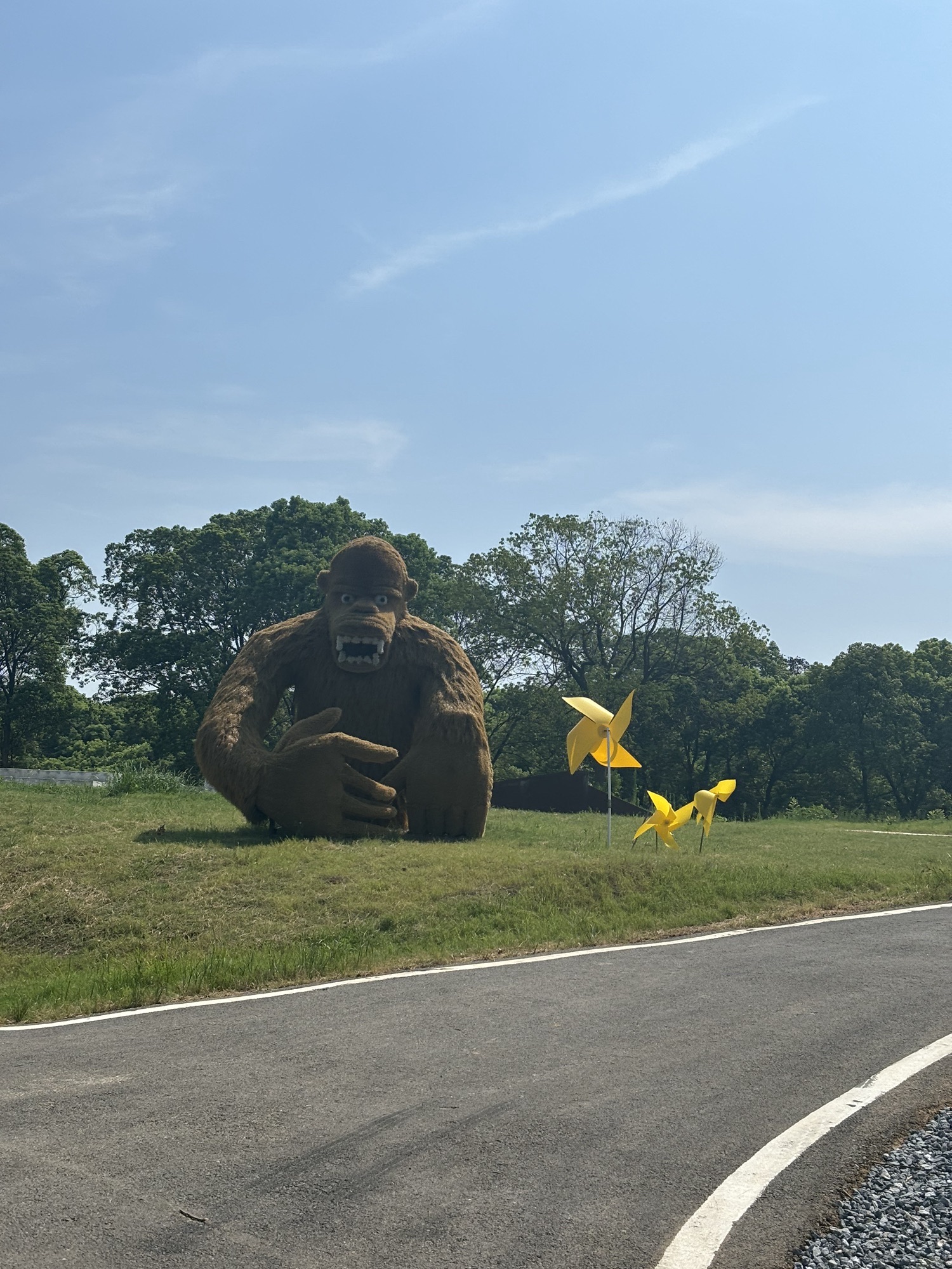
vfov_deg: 36.8
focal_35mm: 52
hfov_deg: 28.0
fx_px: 1907
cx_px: 476
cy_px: 634
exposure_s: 1/4630
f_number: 1.6
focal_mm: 5.96
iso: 40
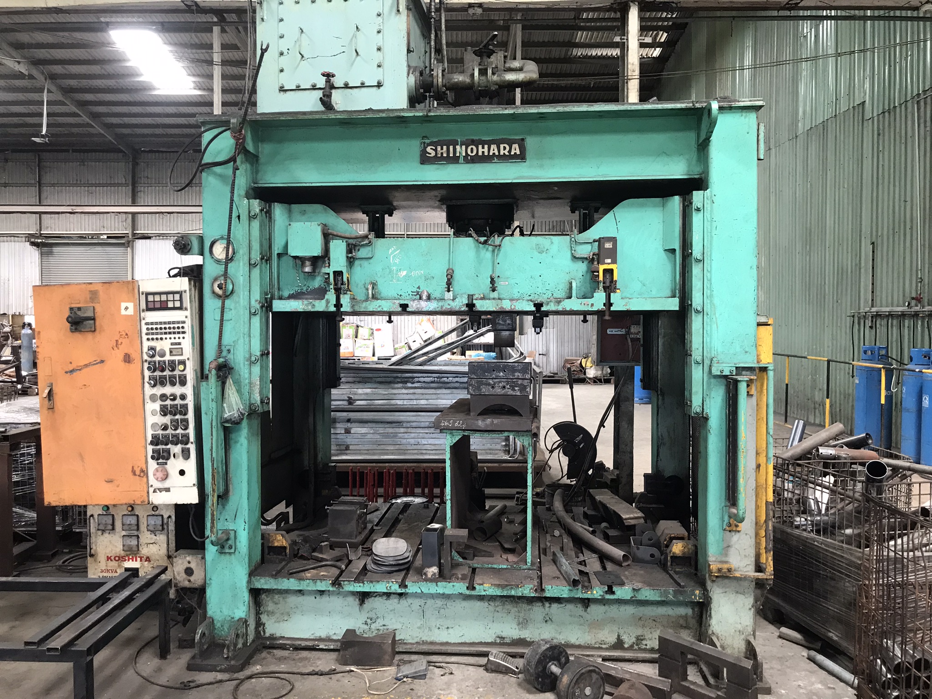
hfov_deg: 63.4
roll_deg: +1.0
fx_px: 754
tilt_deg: -1.3
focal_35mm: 28
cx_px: 466
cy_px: 350
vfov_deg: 49.7
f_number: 1.8
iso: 40
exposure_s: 1/20
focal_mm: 3.99
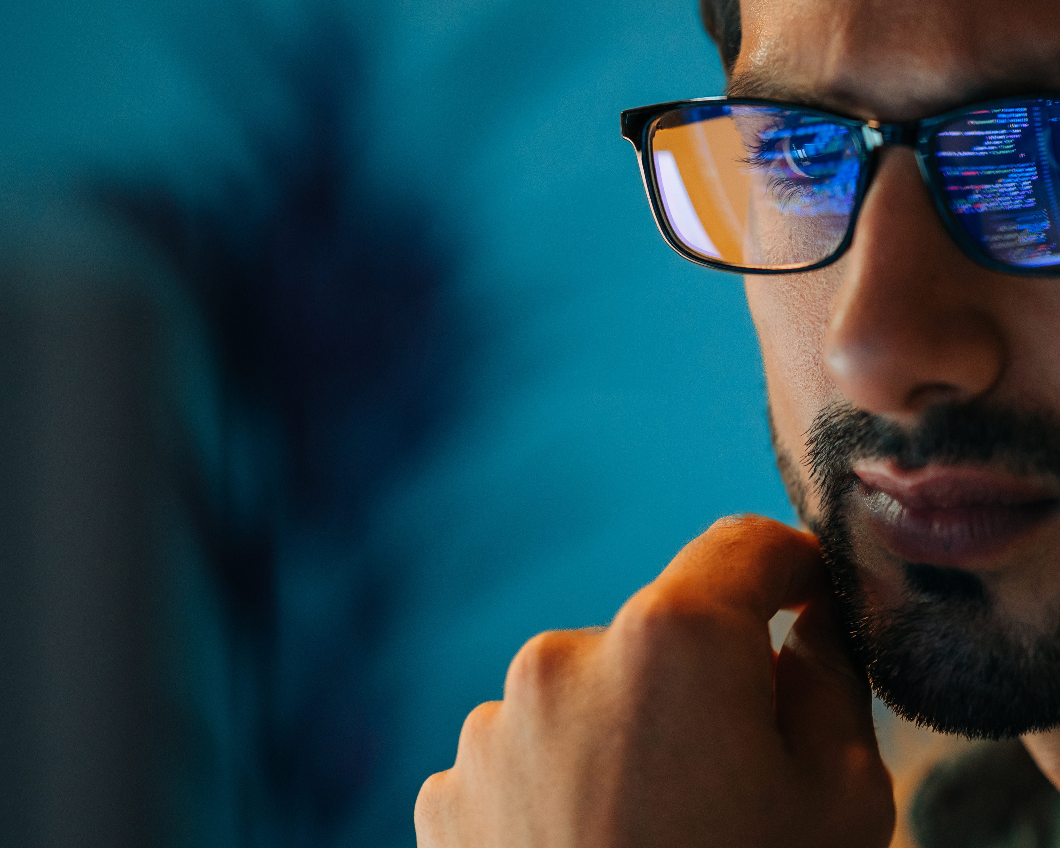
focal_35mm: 152
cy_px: 263
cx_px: 633
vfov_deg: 10.2
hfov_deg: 12.7
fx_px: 4768
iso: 800
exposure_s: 1/100
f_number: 1.8
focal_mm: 85
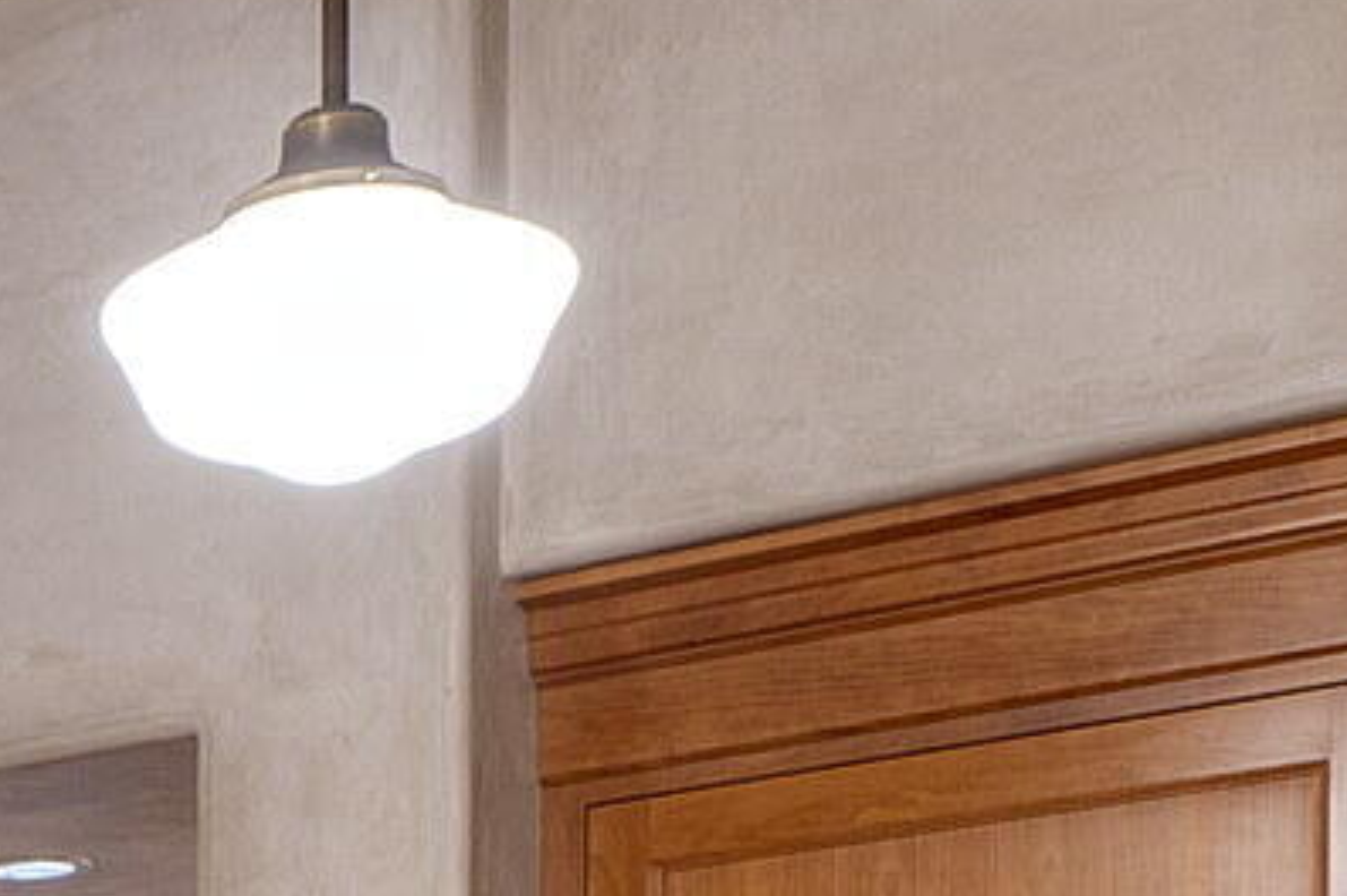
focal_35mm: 120
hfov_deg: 14.4
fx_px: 4486
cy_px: 1975
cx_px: -1296
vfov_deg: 10.2
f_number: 7.1
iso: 100
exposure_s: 1
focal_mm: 17
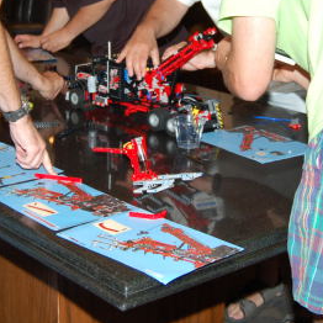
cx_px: 137
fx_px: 855
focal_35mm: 81
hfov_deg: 21.4
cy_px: 76
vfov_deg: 21.2
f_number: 4.2
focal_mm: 26
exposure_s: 1/60
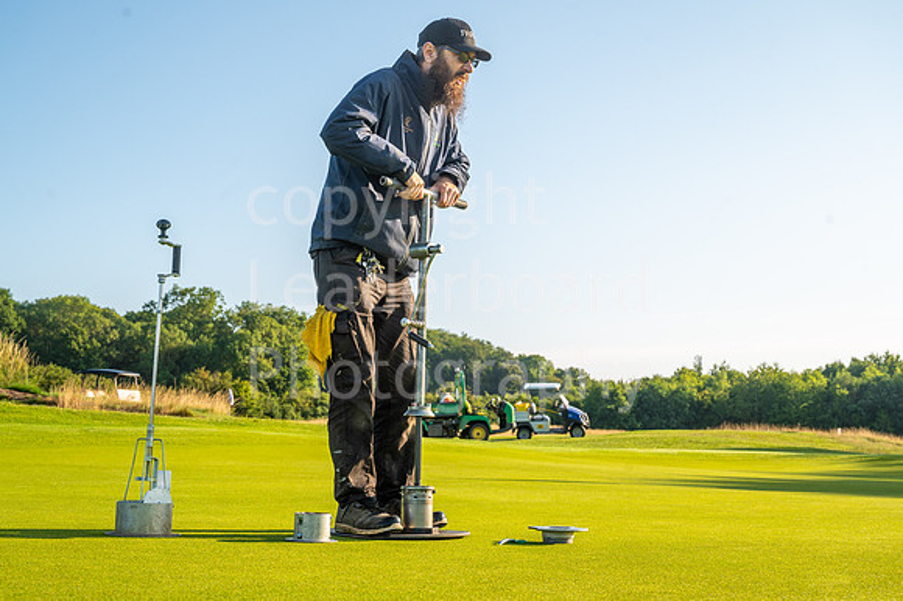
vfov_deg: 26.5
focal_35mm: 51
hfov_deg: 38.9
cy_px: 300
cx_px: 452
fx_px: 1278
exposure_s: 1/200
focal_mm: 51
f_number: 7.1
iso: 125
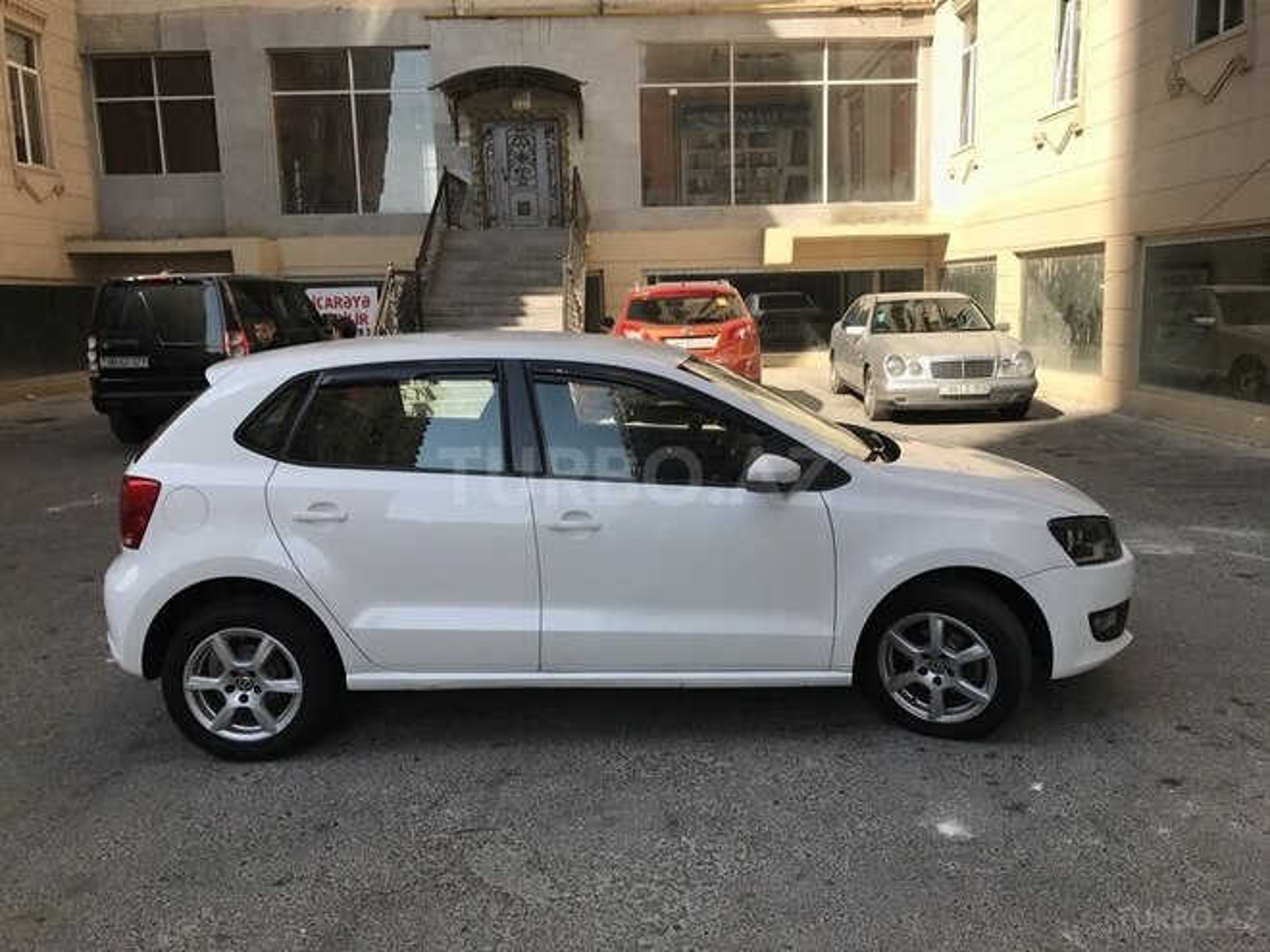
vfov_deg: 49.7
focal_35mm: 28
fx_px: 1027
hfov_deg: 63.4
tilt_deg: -9.4
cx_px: 635
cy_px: 476
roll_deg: +2.0
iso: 20
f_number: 1.8
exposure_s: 1/1100
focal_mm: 3.99
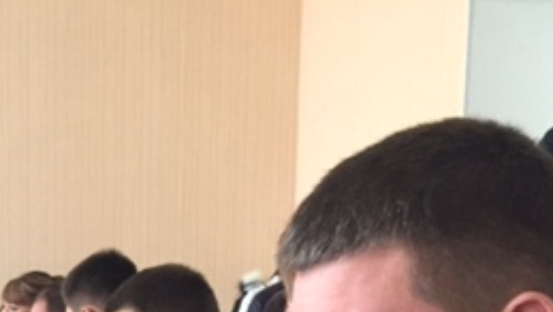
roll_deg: +1.1
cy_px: 502
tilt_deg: -7.2
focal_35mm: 78
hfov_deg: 25.9
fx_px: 1144
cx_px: 11
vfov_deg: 14.2
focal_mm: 4.15
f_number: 2.2
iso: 320
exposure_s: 1/33
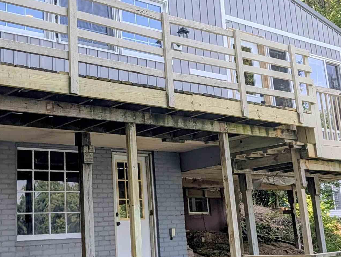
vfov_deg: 25.2
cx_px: 135
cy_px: 88
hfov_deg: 33.1
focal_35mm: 58
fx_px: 572
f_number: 1.68
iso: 18
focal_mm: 6.9
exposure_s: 1/1025
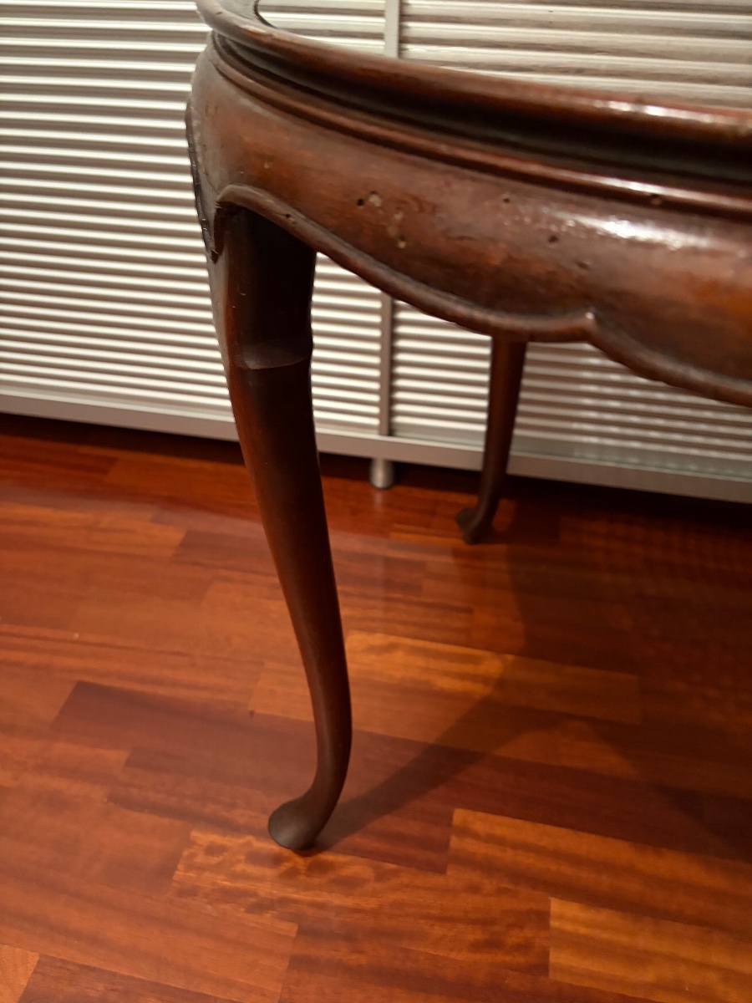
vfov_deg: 67.3
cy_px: 502
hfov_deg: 53.1
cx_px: 376
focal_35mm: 26
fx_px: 753
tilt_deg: -38.9
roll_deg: -0.1
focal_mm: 5.96
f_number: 1.6
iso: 500
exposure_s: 1/25
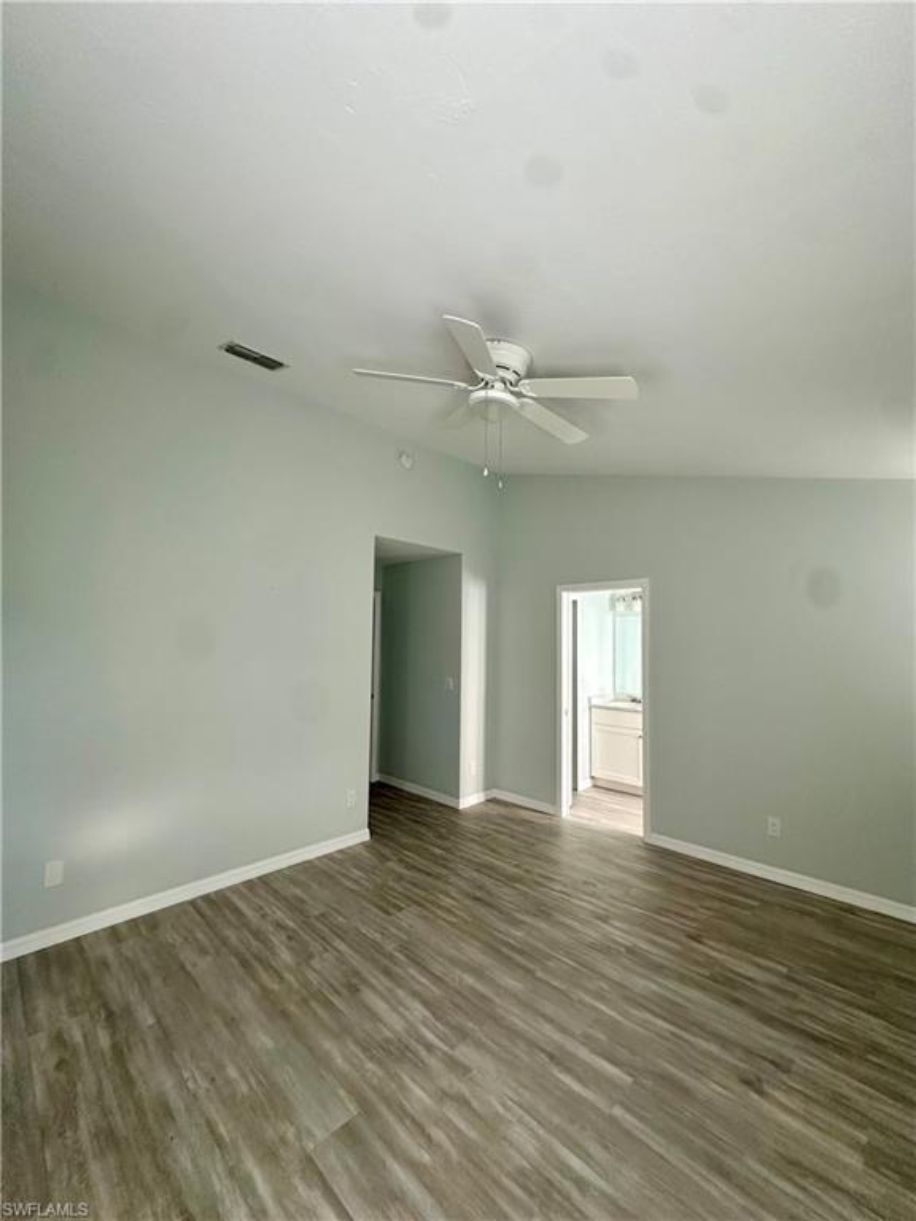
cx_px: 458
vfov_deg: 102.1
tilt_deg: +3.0
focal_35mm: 14
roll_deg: -0.6
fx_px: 494
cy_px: 610
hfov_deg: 85.7
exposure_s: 1/99
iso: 160
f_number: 2.2
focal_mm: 2.22
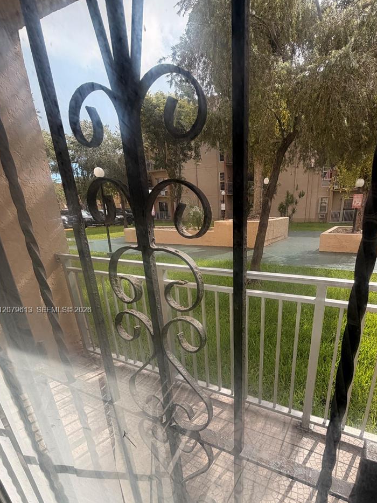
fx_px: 261
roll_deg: +1.8
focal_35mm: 18
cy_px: 311
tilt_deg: -21.9
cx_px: 234
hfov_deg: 70.5
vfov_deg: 86.2
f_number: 2.2
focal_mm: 2.22
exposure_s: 1/770
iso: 40
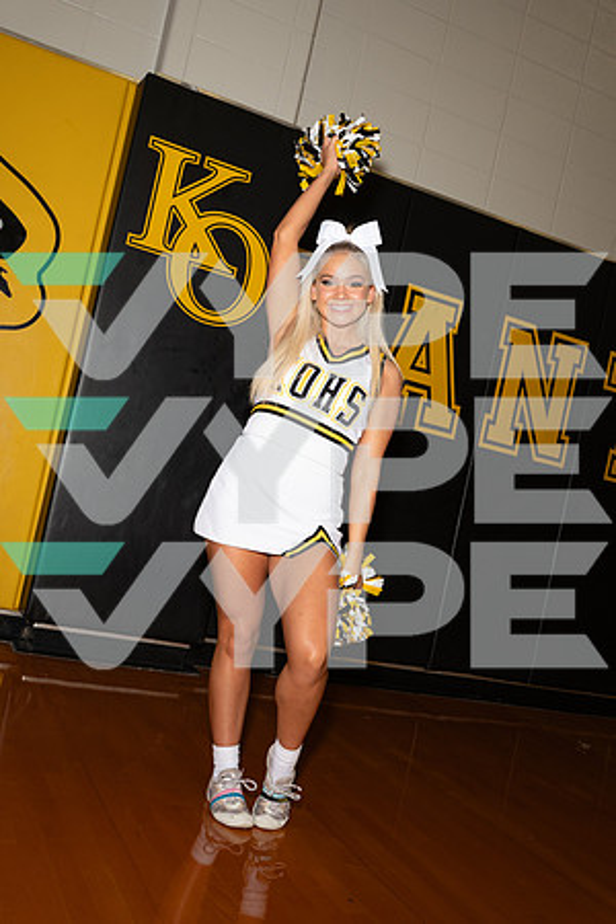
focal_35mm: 35
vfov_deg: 54.4
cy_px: 462
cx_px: 308
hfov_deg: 37.9
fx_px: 898
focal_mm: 35
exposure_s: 1/250
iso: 800
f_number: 6.3
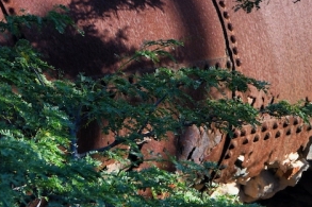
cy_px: 92
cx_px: 418
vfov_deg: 6.7
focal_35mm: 205
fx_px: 1776
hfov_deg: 9.8
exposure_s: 1/250
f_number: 8
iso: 400
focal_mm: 50
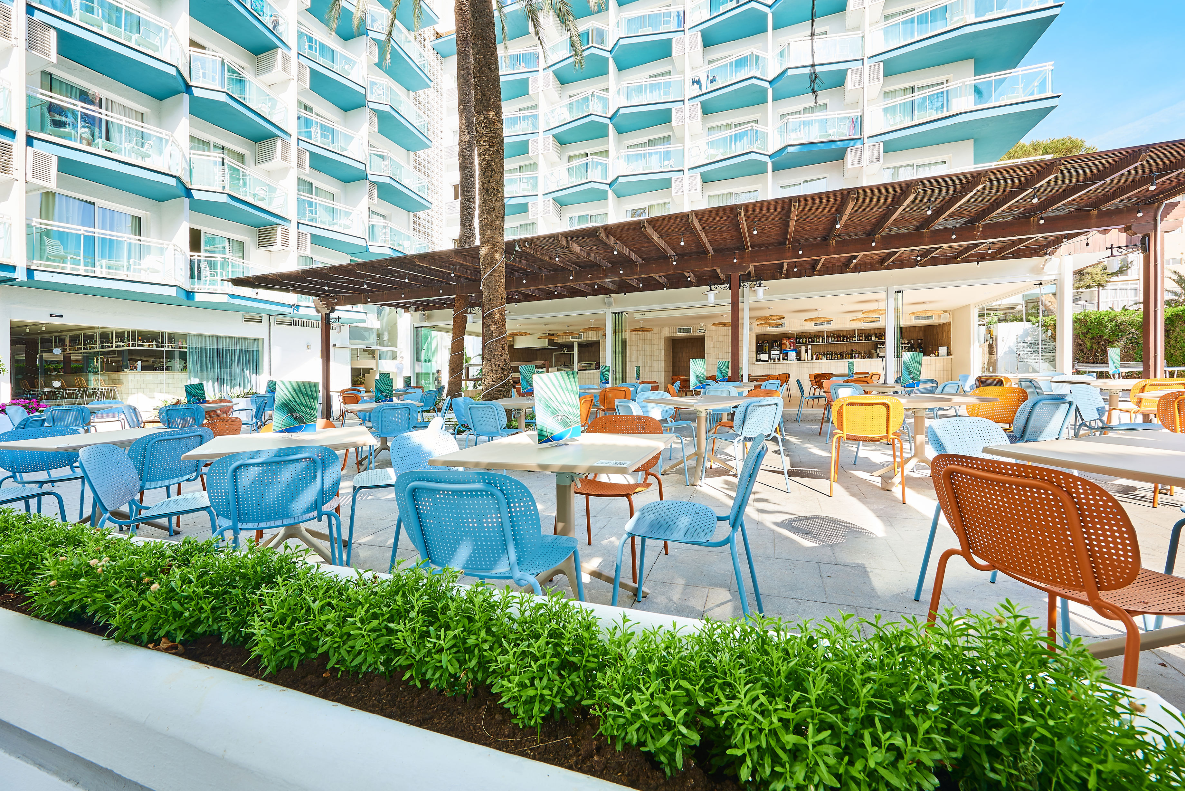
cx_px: 592
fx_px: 461
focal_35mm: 14
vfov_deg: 81.2
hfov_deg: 104.2
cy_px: 396
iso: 64
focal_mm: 14
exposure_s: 1/4
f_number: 16
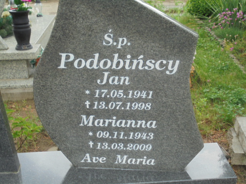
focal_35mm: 43
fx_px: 306
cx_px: 123
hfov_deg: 43.9
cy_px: 92
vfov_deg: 33.6
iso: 100
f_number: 4.5
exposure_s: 1/100
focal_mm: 7.8
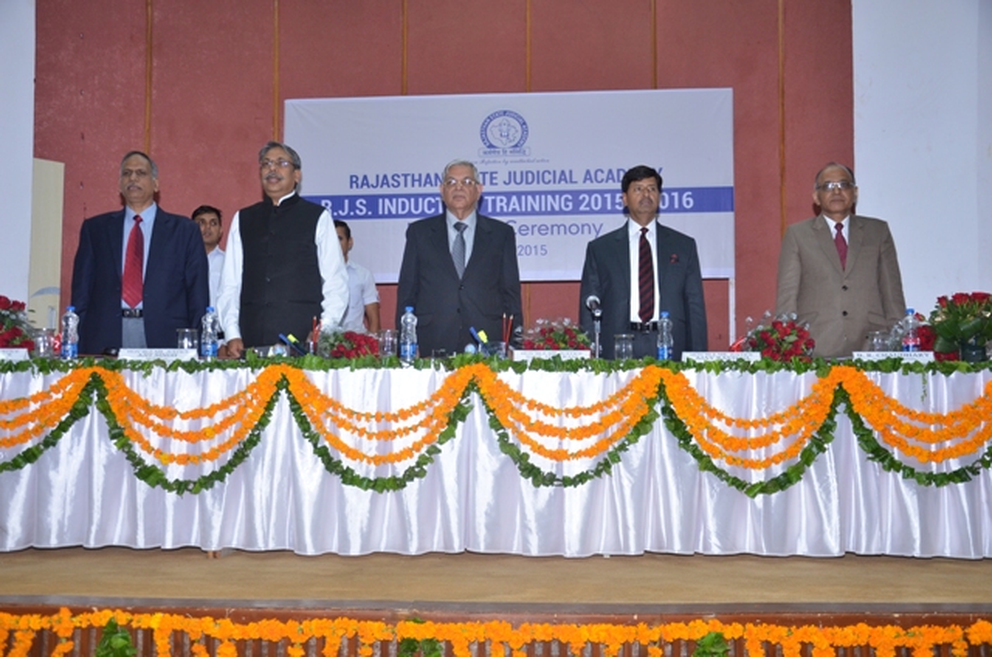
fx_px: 1073
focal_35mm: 39
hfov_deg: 49.6
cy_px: 328
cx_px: 496
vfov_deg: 34.1
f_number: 4
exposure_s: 1/80
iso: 500
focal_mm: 26
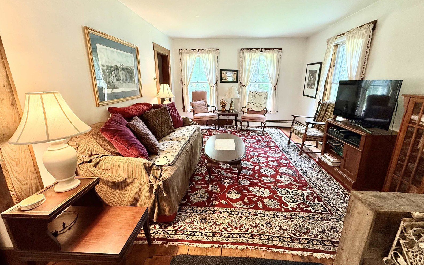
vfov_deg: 74.7
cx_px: 214
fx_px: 173
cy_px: 126
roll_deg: -0.5
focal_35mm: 15
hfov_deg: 101.5
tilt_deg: -14.6
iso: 320
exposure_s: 1/60
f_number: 2.2
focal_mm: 2.22
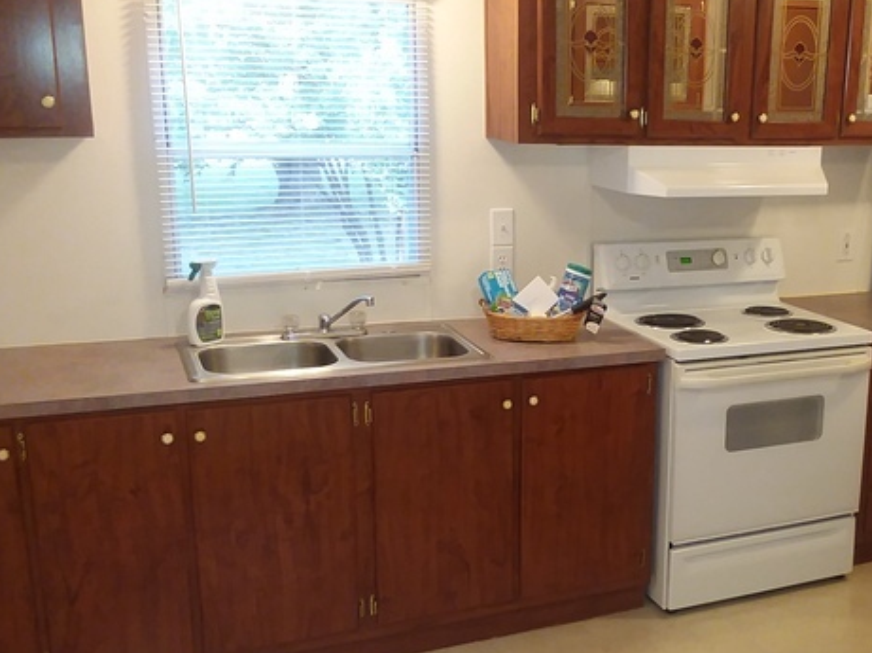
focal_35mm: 42
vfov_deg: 34.2
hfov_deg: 43.9
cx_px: 612
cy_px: 386
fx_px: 1057
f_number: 1.9
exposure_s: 1/30
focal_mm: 2.47
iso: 100
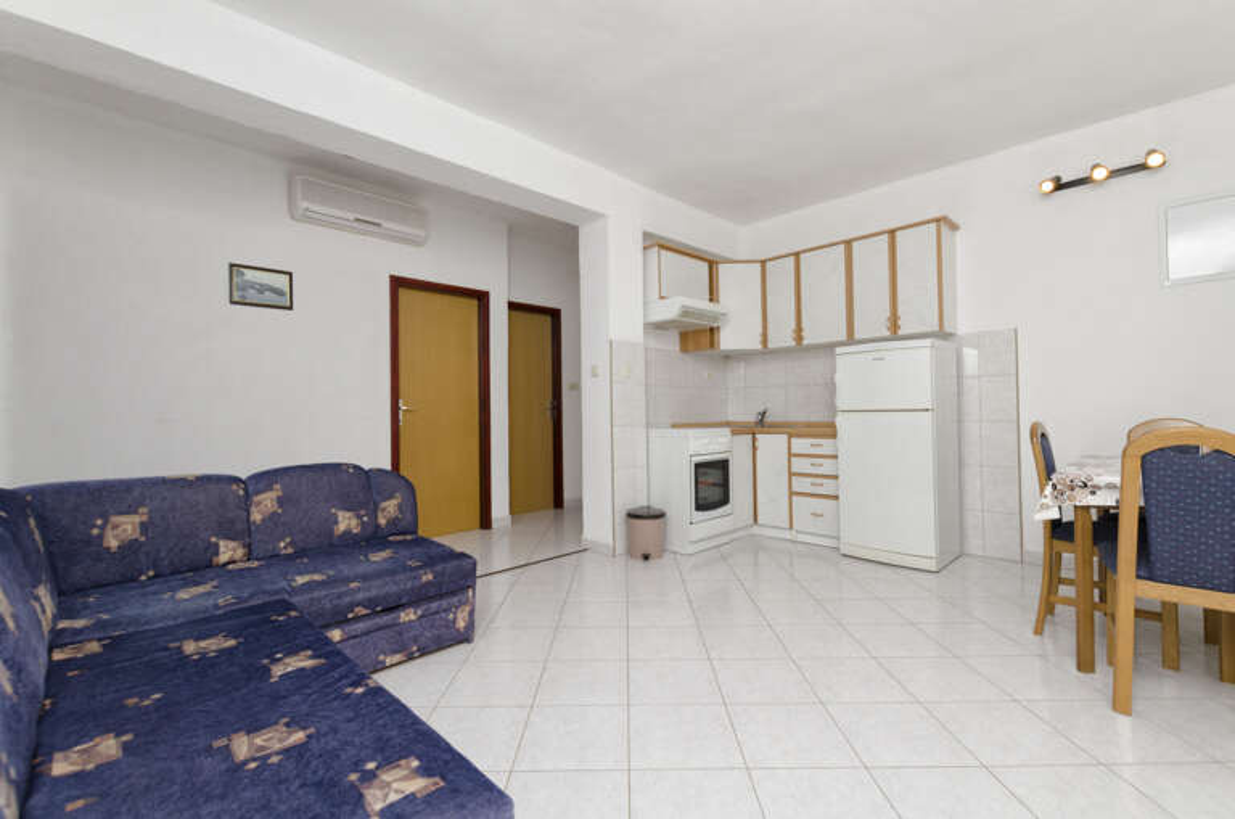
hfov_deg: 100.5
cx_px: 618
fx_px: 514
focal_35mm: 15
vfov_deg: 77.1
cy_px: 410
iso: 160
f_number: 8
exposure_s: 1/160
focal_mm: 10
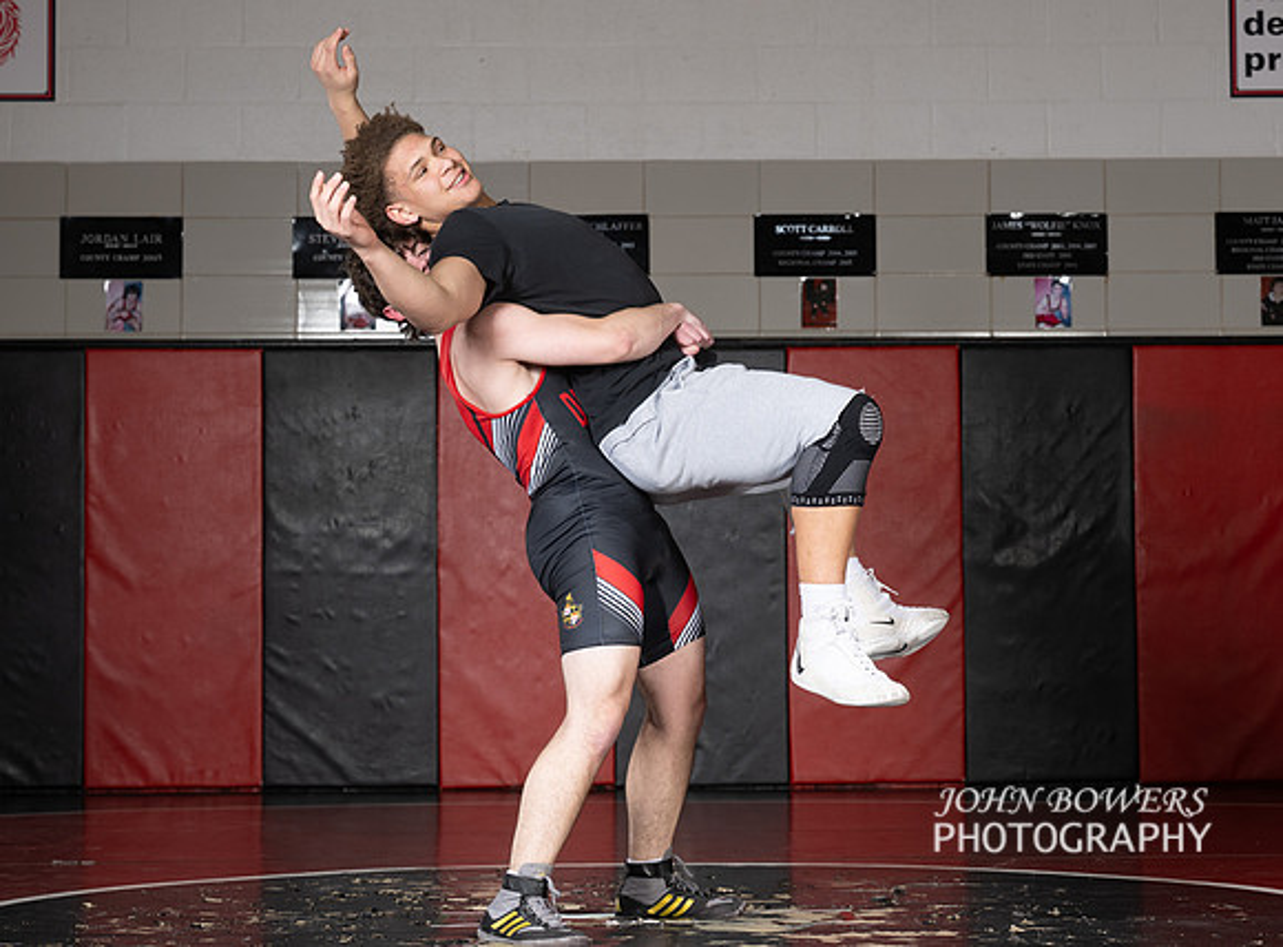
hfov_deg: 21.1
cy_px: 395
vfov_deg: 15.6
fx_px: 3443
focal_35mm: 93
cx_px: 696
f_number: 4.5
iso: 200
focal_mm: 74
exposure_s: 1/100
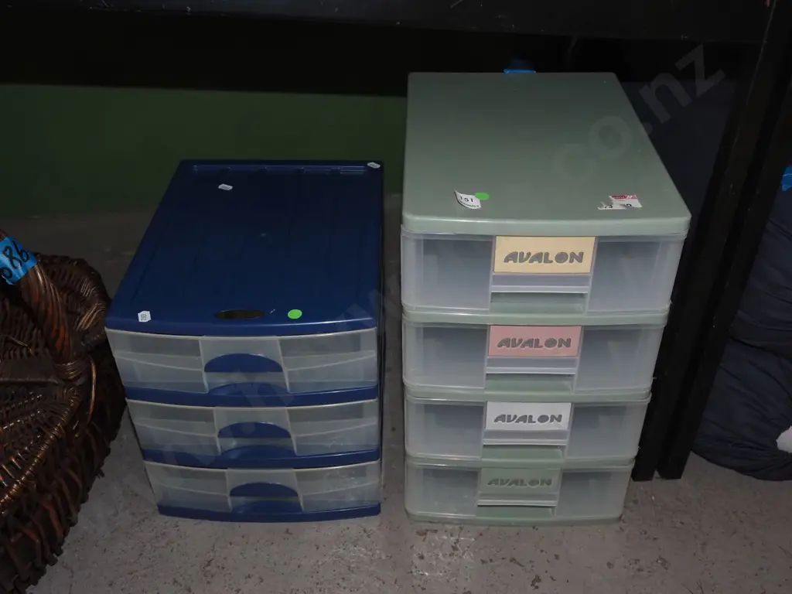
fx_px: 778
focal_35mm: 34
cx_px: 396
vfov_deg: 41.8
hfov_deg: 54.0
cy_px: 297
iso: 2500
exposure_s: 1/60
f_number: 5.6
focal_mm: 17
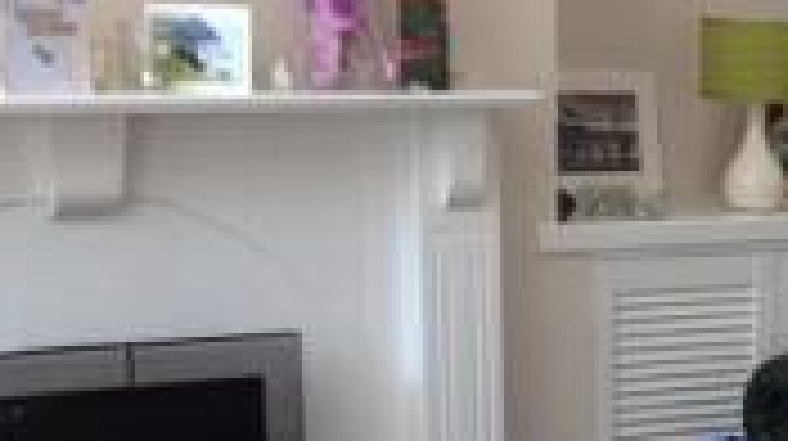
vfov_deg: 9.4
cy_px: 515
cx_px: 979
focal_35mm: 127
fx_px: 2651
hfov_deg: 16.1
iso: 50
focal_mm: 4.28
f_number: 2.4
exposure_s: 1/38
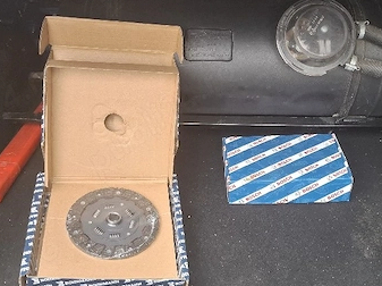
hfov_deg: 45.8
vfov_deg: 35.0
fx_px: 452
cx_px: 207
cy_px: 123
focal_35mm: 41
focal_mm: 5.54
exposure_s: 1/100
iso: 50
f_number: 1.8
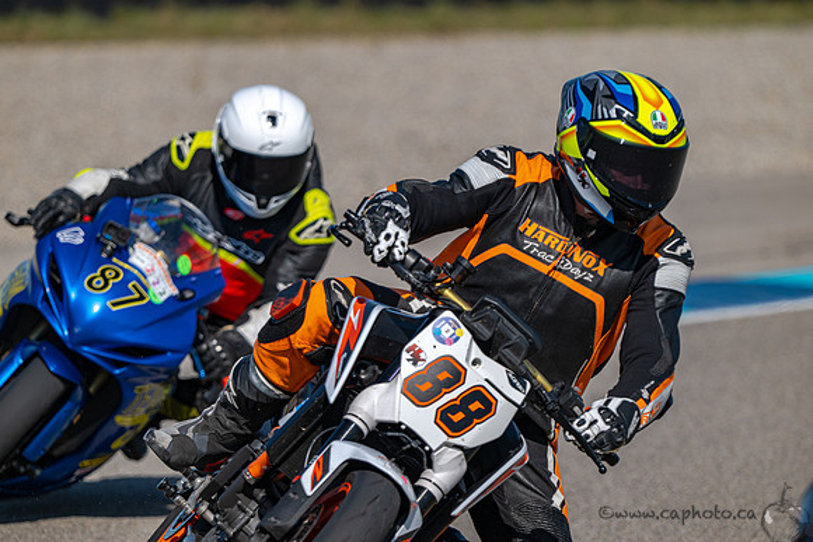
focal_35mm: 440
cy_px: 271
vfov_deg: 3.1
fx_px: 9939
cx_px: 406
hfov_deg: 4.7
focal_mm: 440
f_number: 6.3
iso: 160
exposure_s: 1/1250
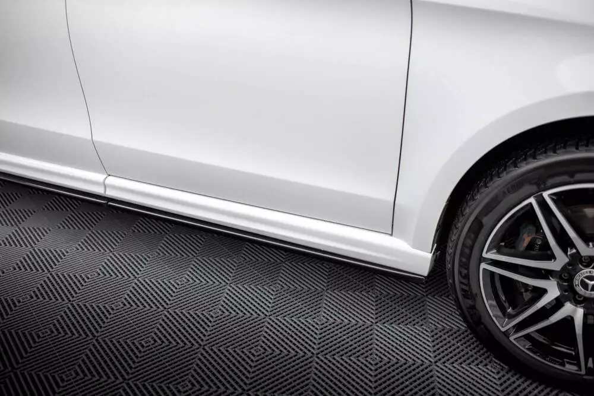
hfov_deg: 54.4
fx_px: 578
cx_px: 297
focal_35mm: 35
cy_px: 198
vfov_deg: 37.9
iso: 500
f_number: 2.5
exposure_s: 1/125
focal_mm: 35
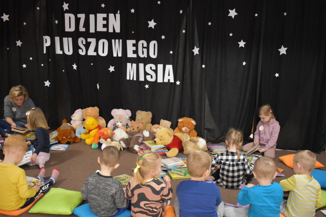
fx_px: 294
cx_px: 158
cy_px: 106
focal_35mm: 33
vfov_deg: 40.5
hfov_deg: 57.9
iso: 3600
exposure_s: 1/60
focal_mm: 21
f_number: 3.8
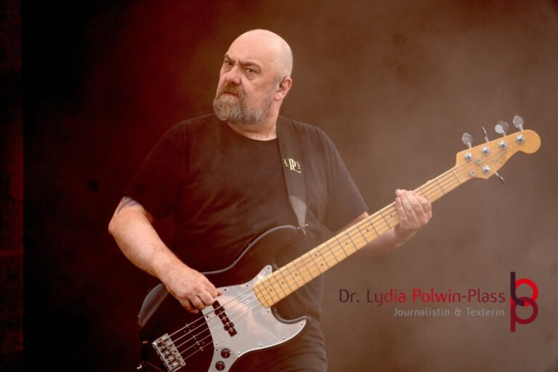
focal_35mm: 198
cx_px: 279
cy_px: 186
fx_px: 3069
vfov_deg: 6.9
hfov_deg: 10.4
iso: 500
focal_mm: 132
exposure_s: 1/250
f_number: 5.6
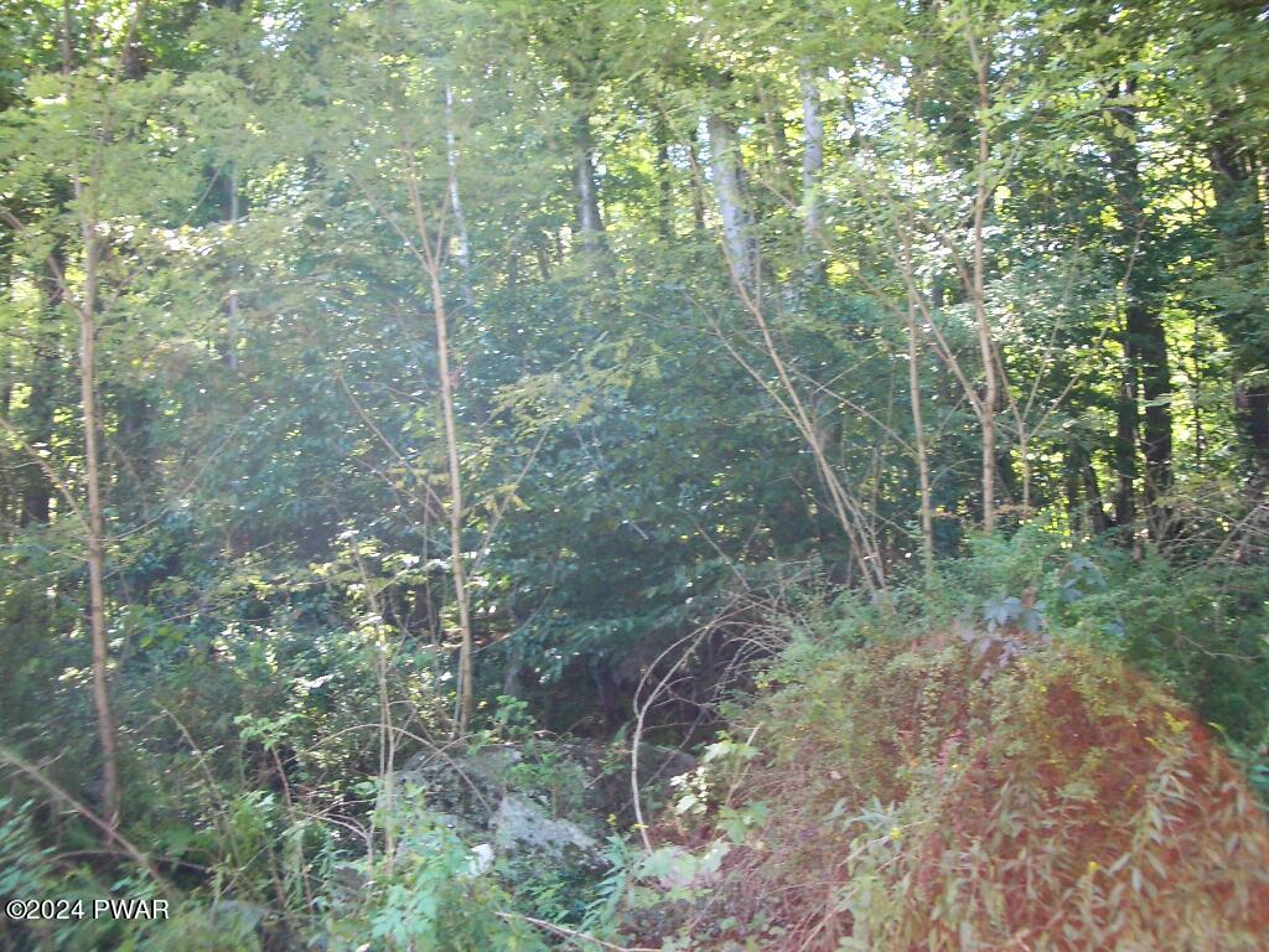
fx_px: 1283
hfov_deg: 52.6
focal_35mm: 35
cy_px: 476
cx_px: 634
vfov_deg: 40.7
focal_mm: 5.8
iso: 200
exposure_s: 1/80
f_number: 2.6
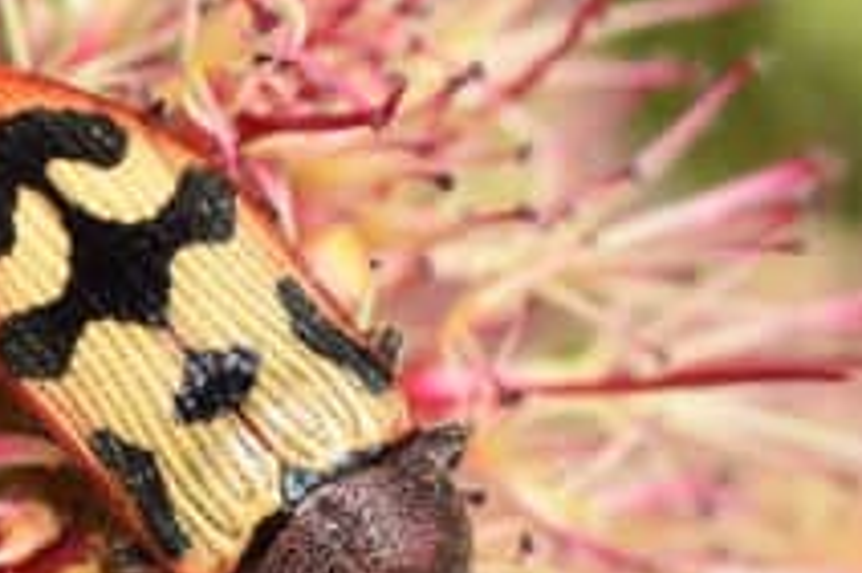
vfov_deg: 3.6
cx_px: 305
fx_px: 9116
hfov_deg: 5.4
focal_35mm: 381
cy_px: 356
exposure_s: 1/250
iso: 320
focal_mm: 105
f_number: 16
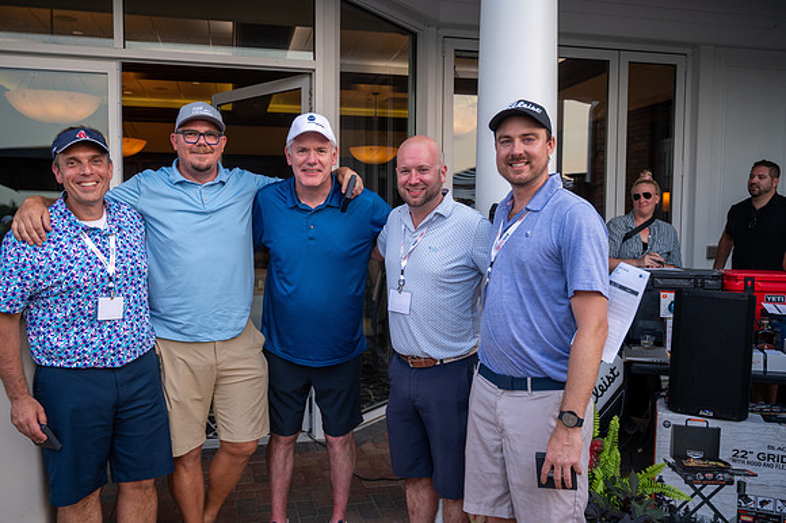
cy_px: 262
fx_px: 677
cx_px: 393
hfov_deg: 60.3
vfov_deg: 42.2
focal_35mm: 31
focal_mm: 31
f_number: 4
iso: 500
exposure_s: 1/500
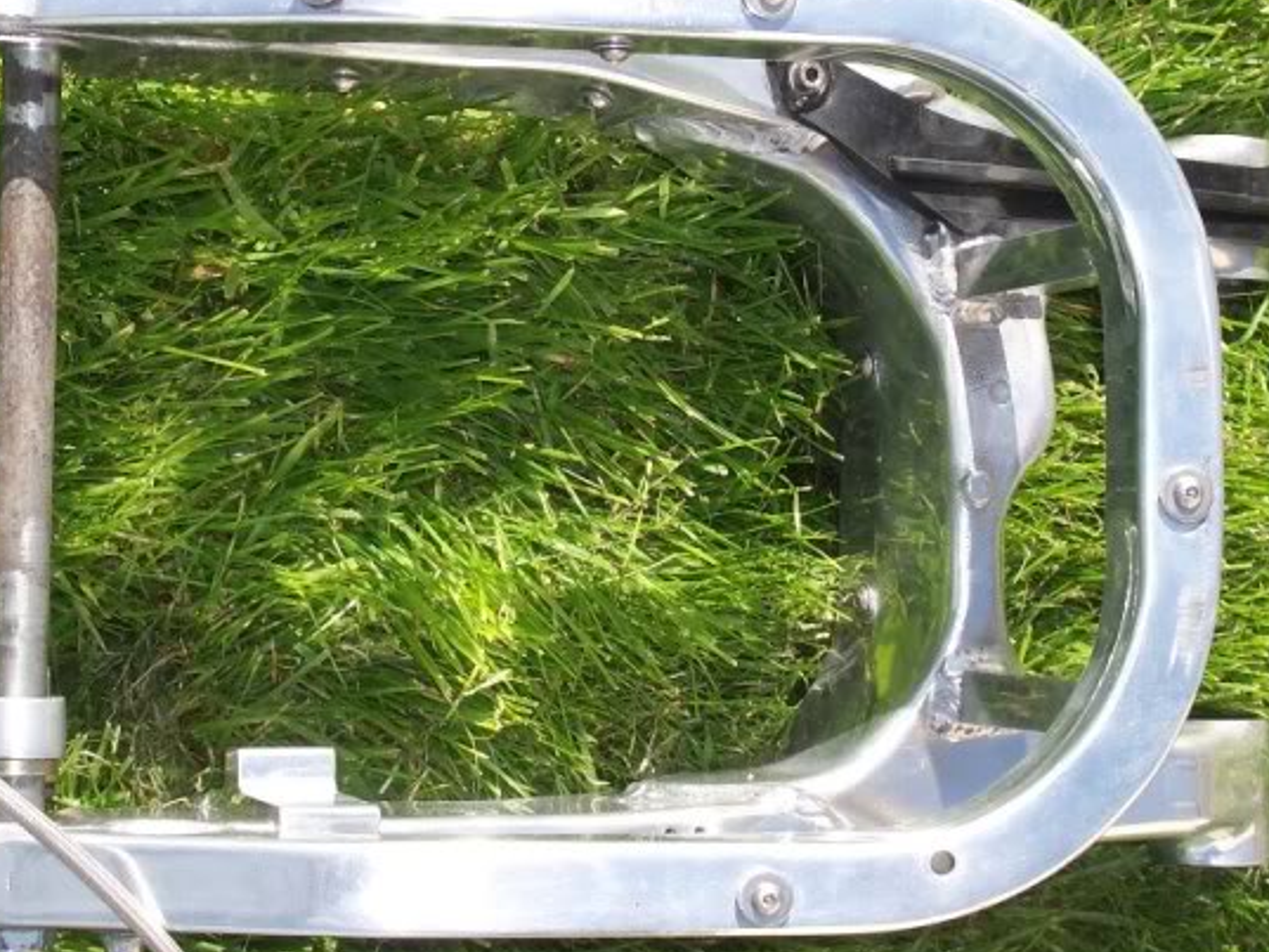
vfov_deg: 20.2
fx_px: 2677
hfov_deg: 26.6
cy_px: 446
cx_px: 534
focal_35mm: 73
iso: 80
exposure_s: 1/160
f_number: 5
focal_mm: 8.2
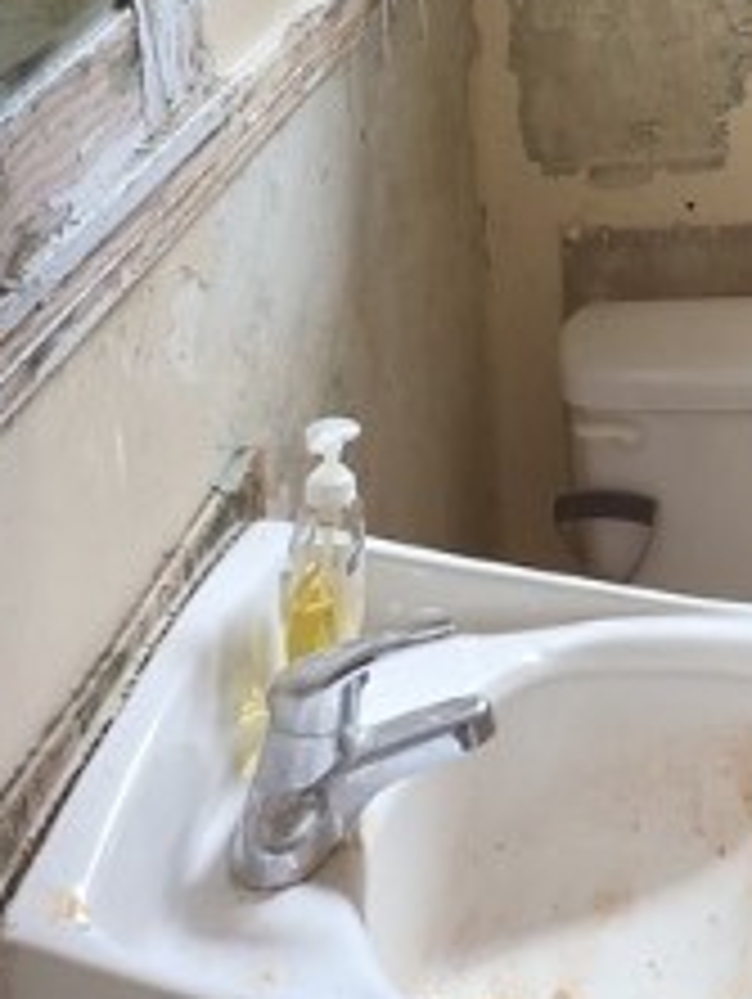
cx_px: 1243
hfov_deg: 15.8
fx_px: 2400
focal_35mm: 83
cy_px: -176
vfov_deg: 21.9
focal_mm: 5
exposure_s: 1/60
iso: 80
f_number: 1.8
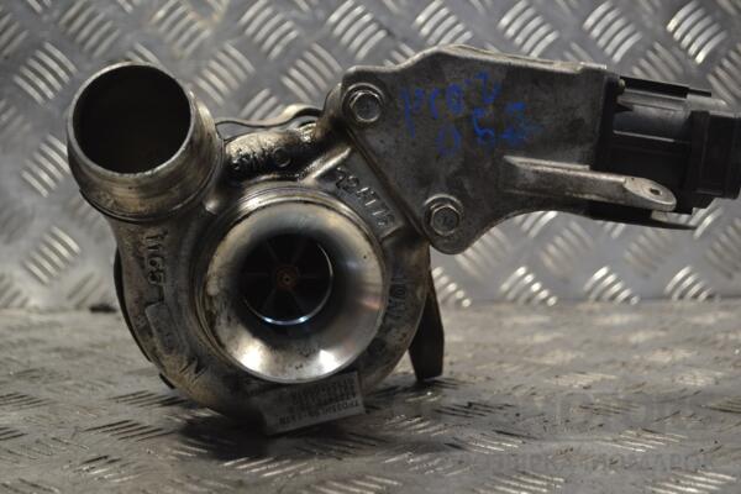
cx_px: 370
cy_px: 247
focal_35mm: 60
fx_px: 1235
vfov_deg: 22.6
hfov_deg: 33.4
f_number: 5.3
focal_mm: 40
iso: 400
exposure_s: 1/80
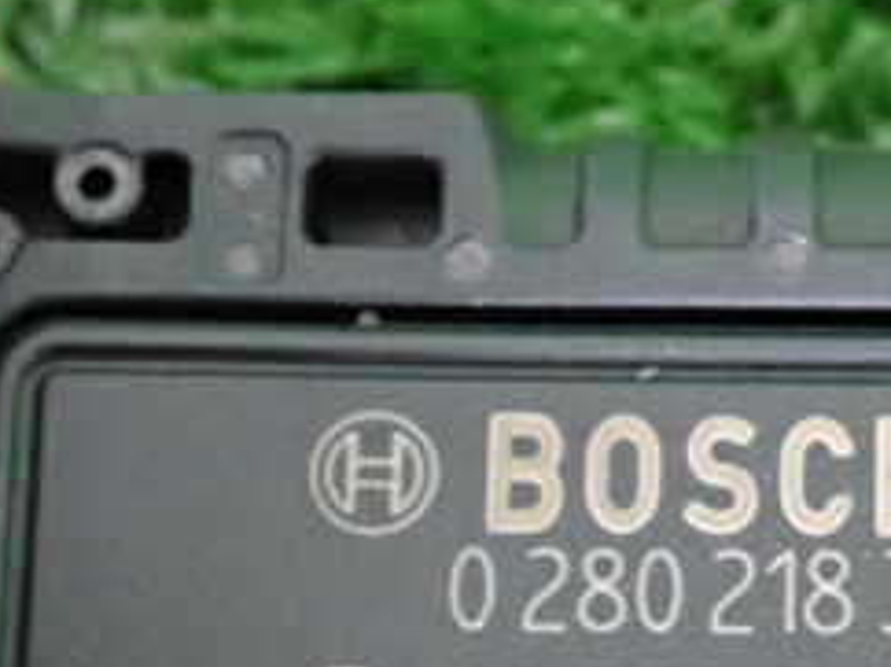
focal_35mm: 144
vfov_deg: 10.2
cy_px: 719
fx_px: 3703
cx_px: 939
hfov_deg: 13.5
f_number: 3.5
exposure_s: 1/50
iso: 3200
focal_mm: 10.35
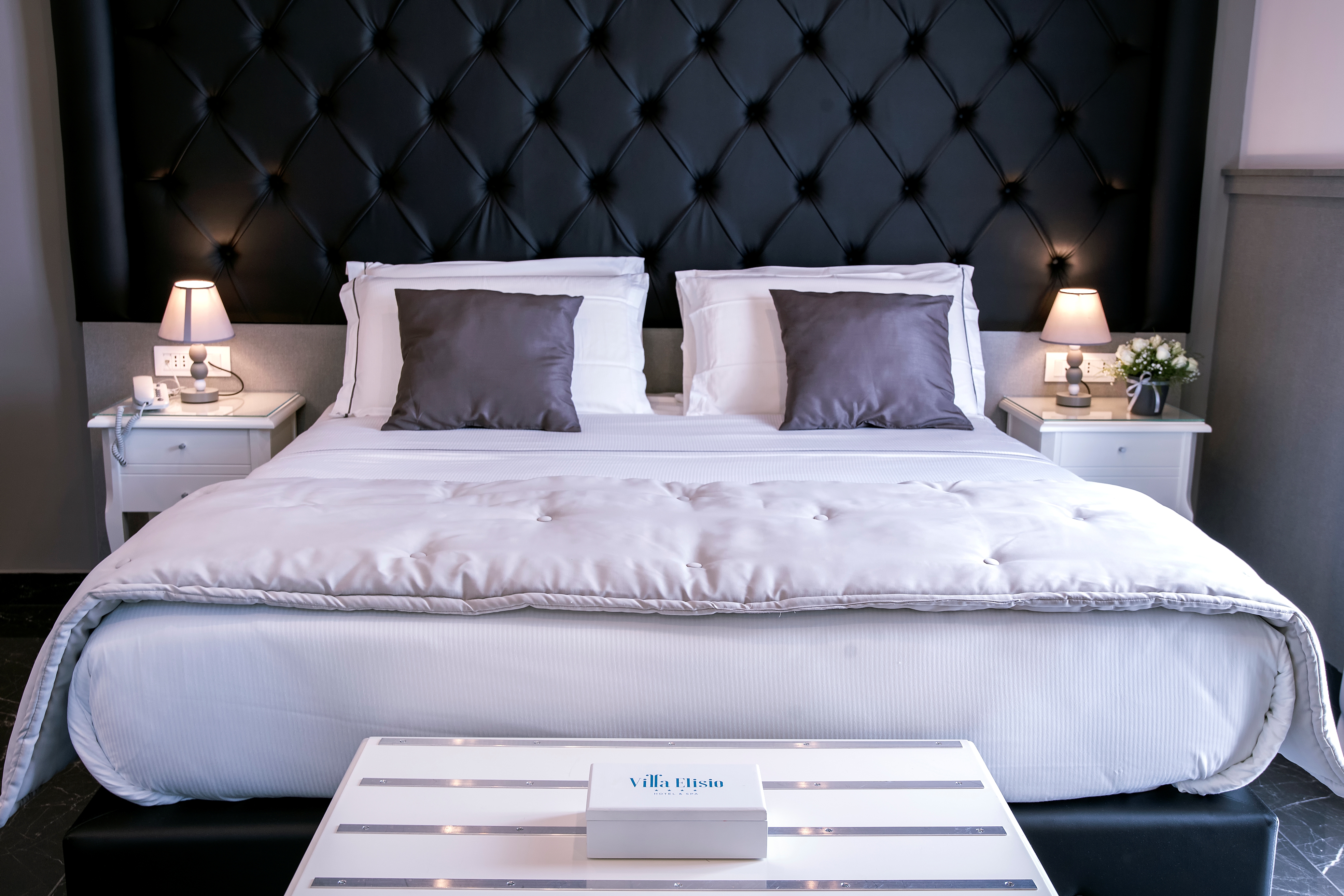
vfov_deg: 36.9
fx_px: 1344
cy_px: 448
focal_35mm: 36
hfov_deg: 53.1
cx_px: 672
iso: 320
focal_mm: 36
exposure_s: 1/13
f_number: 7.1
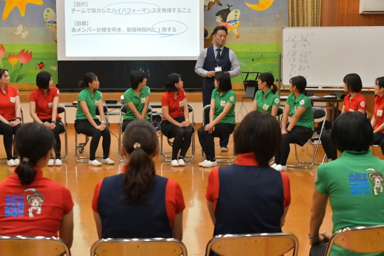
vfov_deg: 18.2
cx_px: 192
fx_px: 800
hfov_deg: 27.0
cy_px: 128
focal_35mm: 75
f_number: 6.3
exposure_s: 1/160
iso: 4000
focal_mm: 50
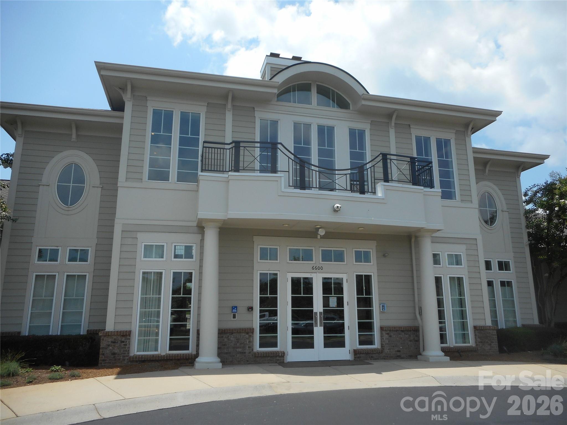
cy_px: 212
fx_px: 409
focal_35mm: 25
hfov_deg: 69.4
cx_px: 284
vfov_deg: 54.9
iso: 80
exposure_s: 1/800
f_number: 3.7
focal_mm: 4.5
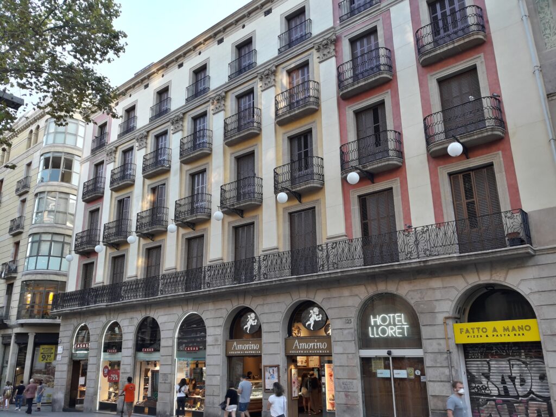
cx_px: 278
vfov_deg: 49.7
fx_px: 450
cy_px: 208
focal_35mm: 28
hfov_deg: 63.4
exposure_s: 1/50
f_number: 1.9
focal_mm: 3.7
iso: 40
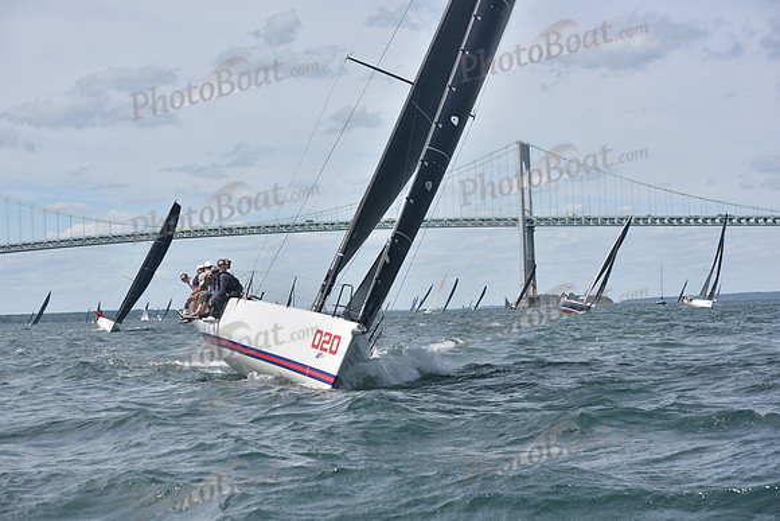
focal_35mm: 70
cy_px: 260
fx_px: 1517
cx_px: 390
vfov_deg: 19.5
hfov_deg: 28.8
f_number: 8
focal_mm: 70
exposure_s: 1/800
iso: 320
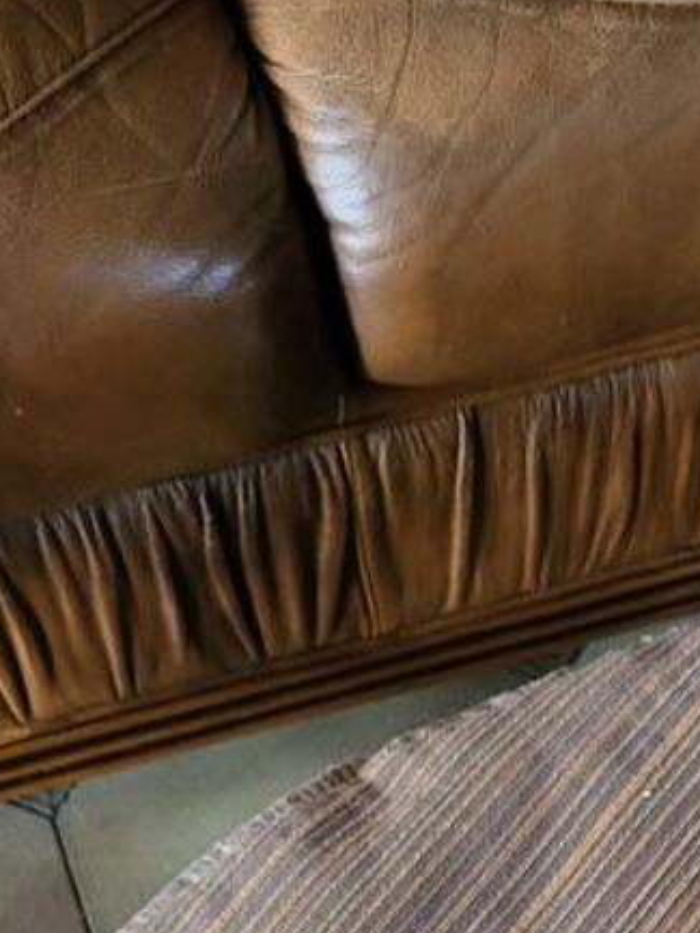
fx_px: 2156
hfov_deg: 17.8
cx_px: 767
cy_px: 1417
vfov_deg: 20.7
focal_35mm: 80
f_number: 1.8
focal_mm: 5.4
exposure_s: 1/25
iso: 640
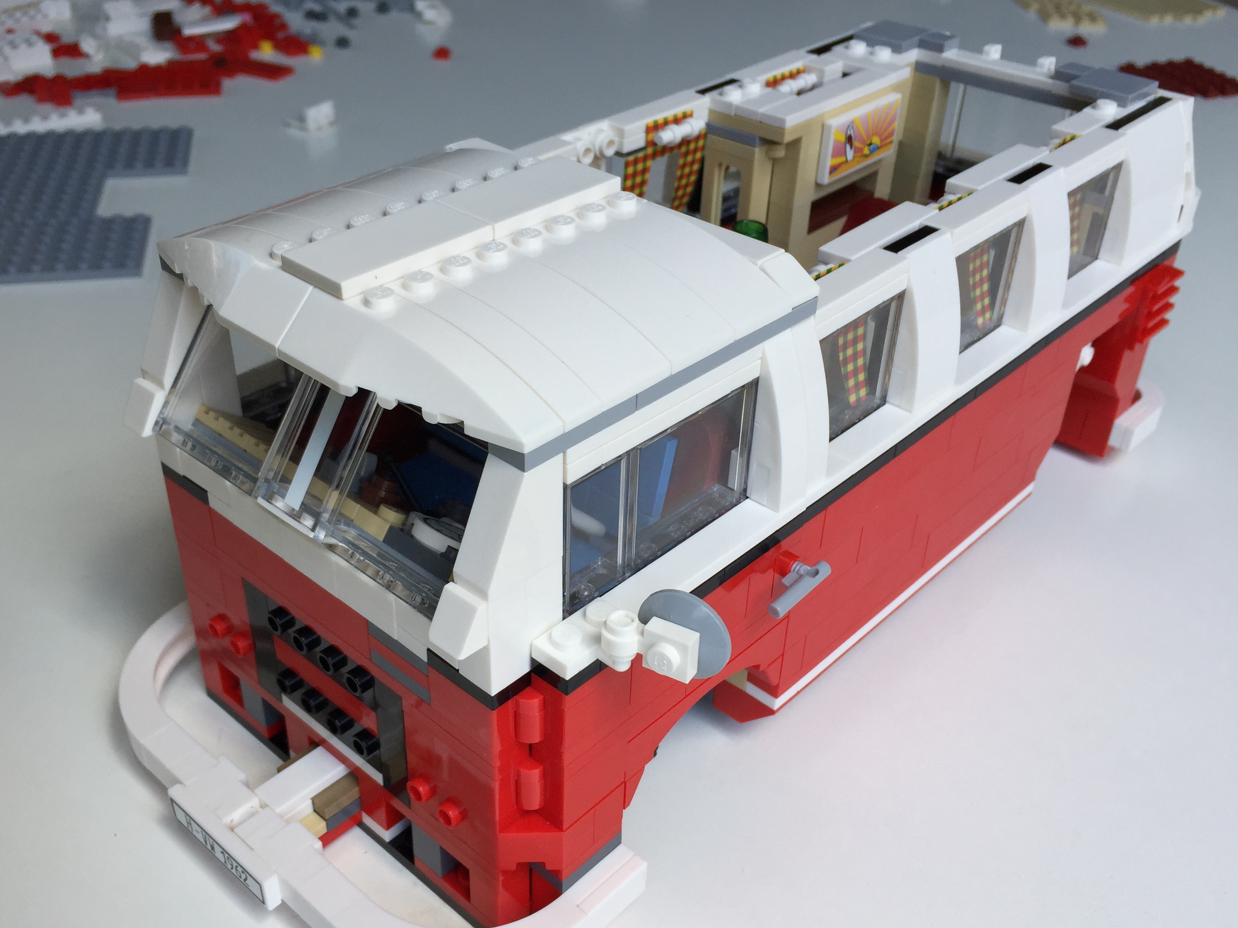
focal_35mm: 34
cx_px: 575
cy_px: 502
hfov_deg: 53.9
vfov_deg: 41.8
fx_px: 1216
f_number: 2.2
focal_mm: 4.15
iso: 32
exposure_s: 1/449
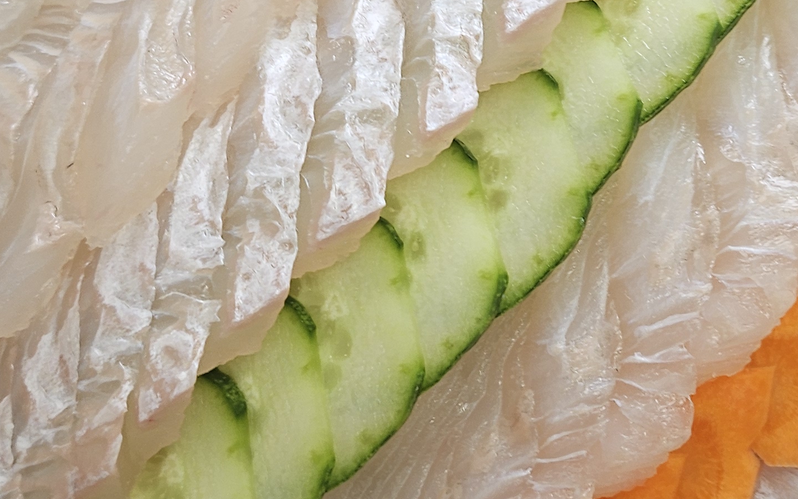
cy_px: 218
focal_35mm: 71
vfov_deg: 18.3
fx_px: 1544
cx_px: 525
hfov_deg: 28.8
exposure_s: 1/153
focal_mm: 5
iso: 50
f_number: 1.8
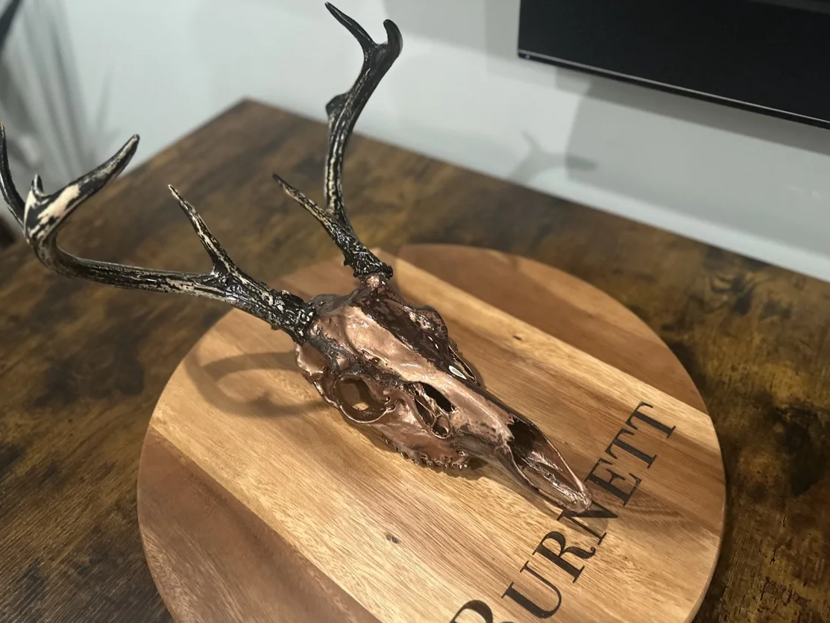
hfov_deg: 67.2
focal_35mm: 26
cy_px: 336
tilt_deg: -47.5
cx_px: 392
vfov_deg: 53.0
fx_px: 623
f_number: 1.78
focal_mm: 6.86
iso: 800
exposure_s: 1/40
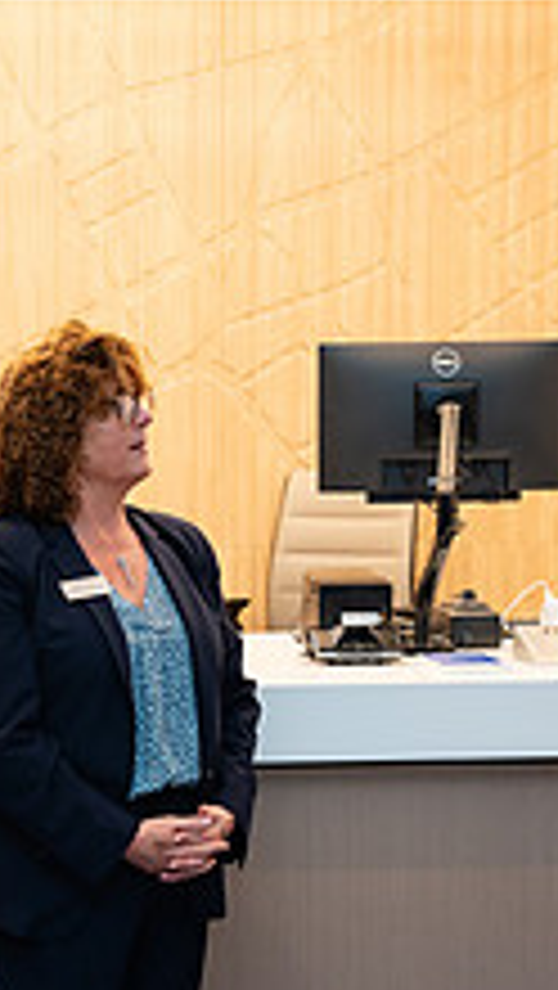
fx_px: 2285
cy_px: 688
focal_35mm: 87
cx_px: 27
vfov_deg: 24.3
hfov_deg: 13.8
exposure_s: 1/200
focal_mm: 30
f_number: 3.2
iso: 500
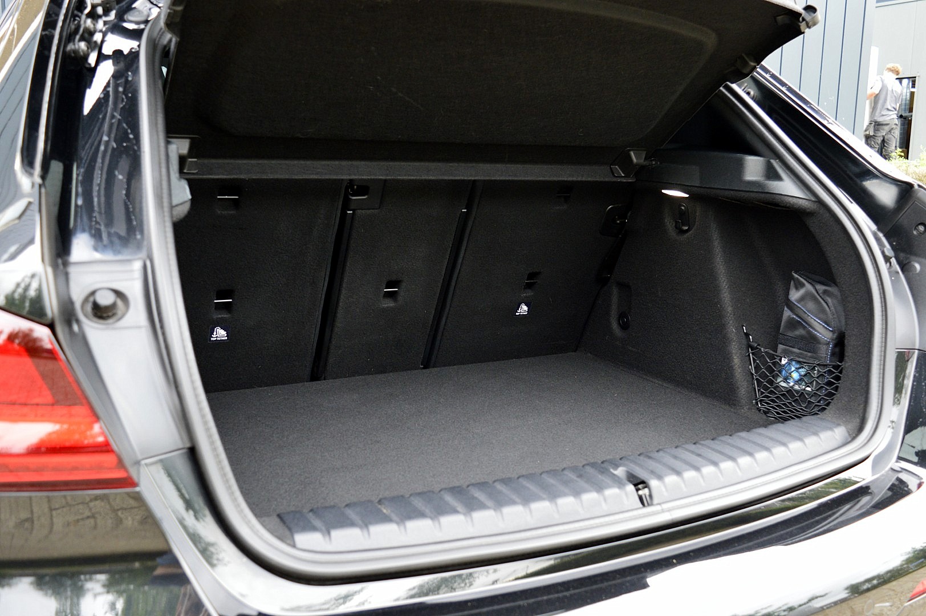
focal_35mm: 33
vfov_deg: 39.9
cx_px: 463
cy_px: 308
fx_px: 848
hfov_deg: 57.3
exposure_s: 1/60
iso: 800
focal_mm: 22
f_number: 5
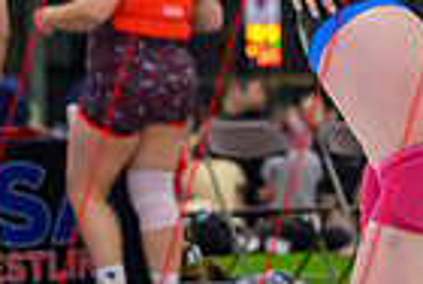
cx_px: 508
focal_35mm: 347
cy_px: -92
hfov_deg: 5.9
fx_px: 4086
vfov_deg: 4.0
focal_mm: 84
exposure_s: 1/640
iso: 6400
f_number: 2.8
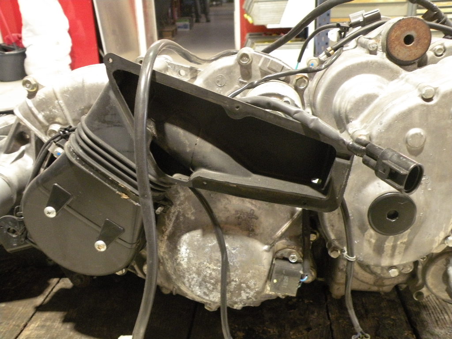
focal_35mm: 33
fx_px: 431
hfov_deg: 55.4
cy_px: 170
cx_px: 226
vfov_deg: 42.9
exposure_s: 1/20.8
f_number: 3.2
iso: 400
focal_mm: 5.8
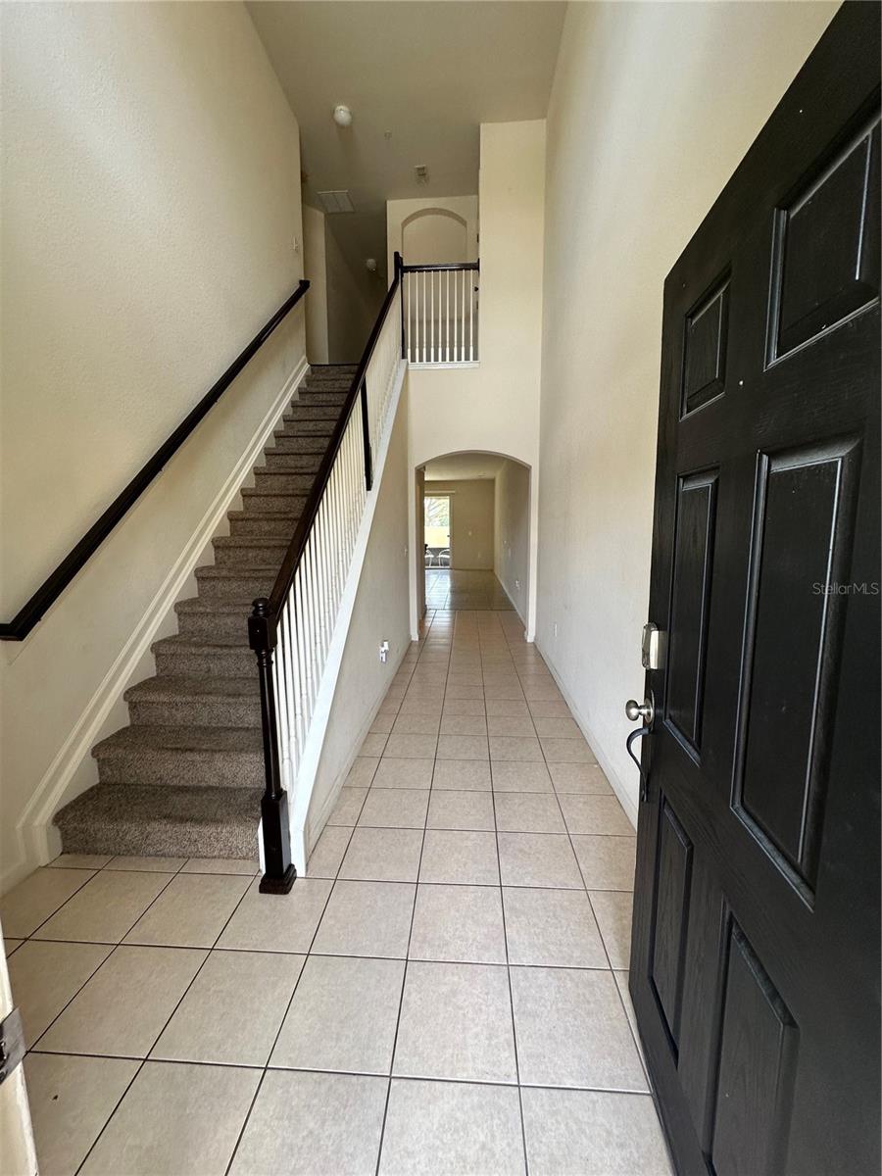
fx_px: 476
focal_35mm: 14
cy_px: 588
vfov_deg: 102.1
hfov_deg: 85.7
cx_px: 441
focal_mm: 2.22
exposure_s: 1/99
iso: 80
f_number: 2.2
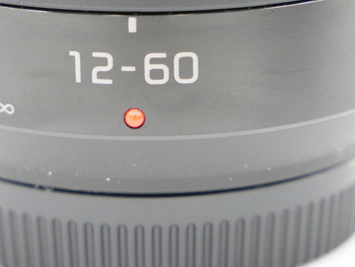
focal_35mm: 195
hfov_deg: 10.1
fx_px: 2000
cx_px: 131
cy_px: 67
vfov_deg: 7.6
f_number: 5.6
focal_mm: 60
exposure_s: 1/125
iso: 2000
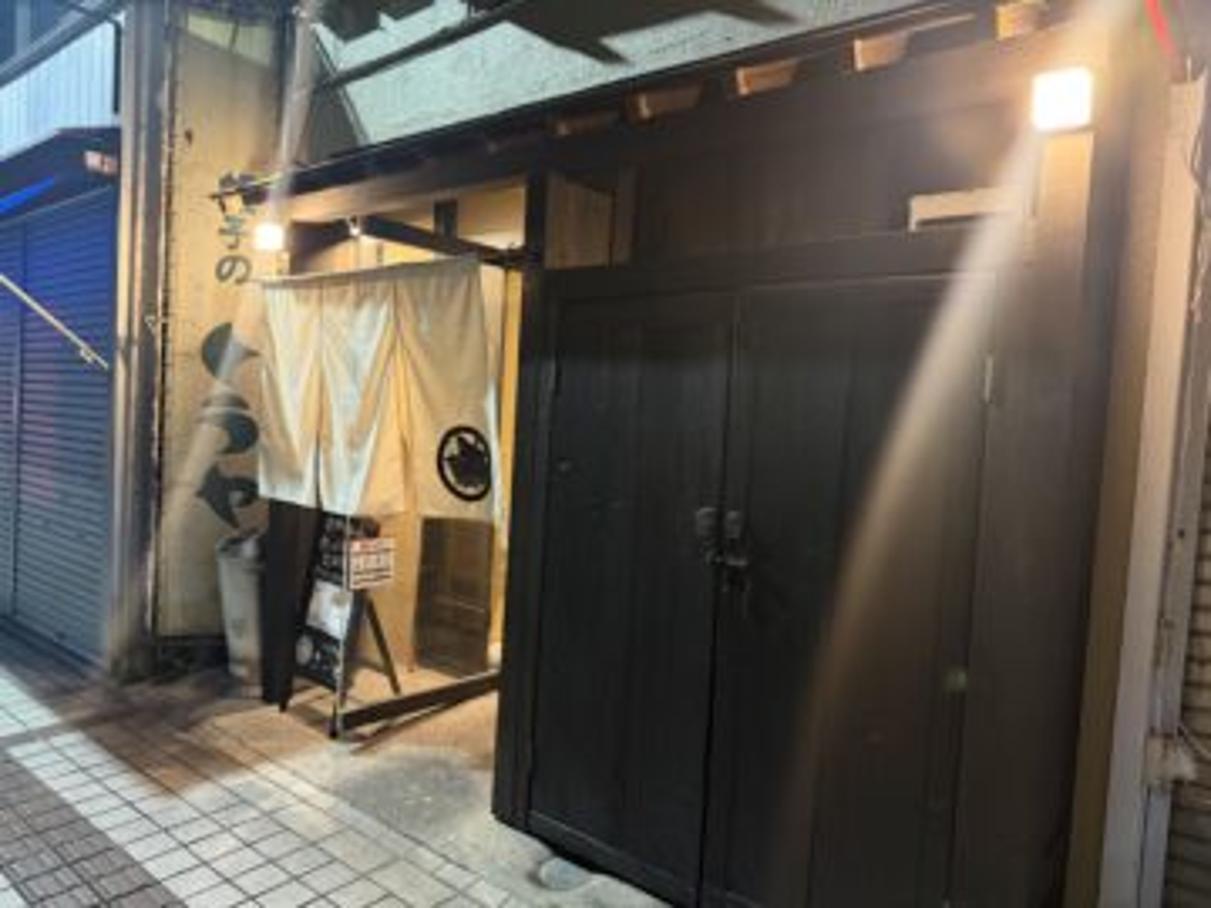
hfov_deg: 71.6
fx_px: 840
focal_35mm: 24
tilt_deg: -2.6
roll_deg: -3.4
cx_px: 606
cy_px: 454
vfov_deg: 56.8
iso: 1000
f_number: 1.78
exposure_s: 1/40
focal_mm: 6.76
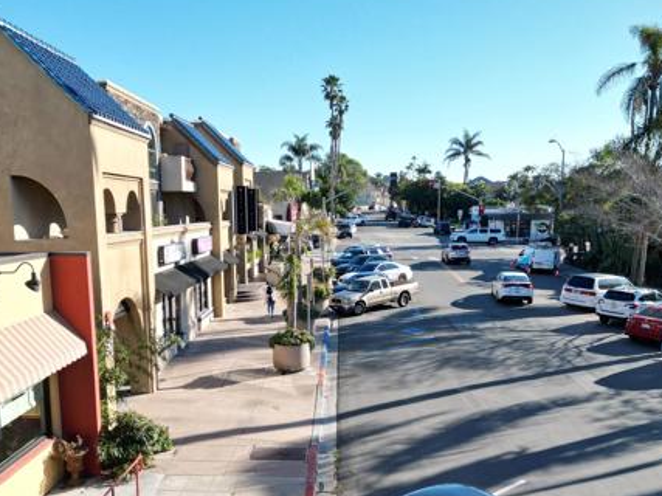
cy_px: 326
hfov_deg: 51.3
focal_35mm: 36
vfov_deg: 39.2
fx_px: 688
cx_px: 312
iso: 120
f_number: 1.7
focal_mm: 6.72
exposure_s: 1/2000
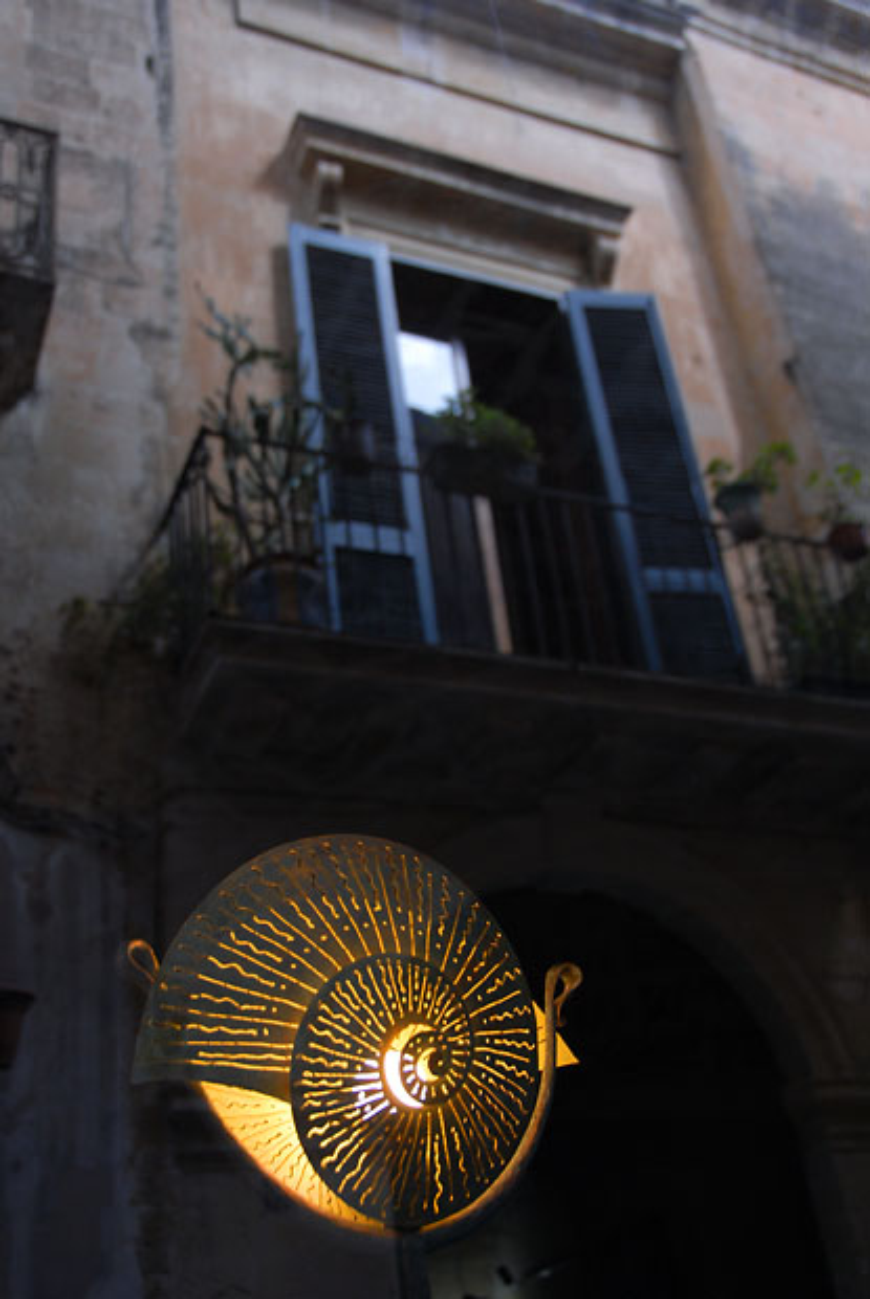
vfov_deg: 49.5
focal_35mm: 39
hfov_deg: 34.3
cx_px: 435
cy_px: 650
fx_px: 1410
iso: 200
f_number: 3.8
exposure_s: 1/125
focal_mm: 26
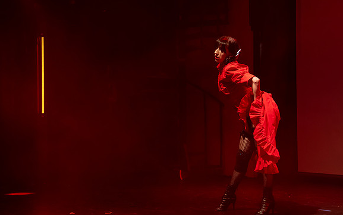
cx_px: 159
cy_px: 92
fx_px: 767
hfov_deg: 25.2
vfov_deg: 15.9
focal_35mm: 82
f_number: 4
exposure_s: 1/160
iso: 3200
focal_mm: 62
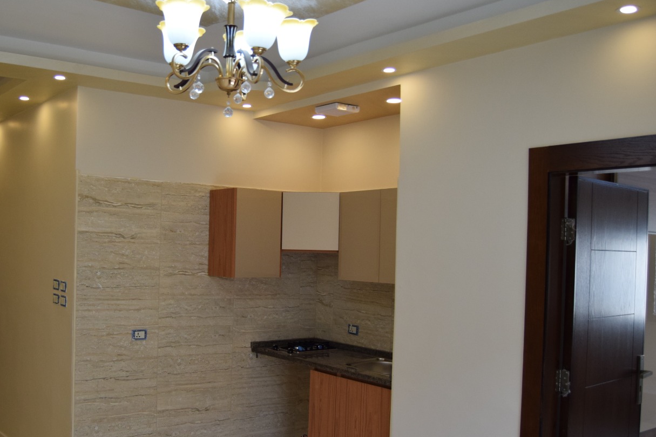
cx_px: 230
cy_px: 256
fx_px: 656
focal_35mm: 36
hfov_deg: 52.3
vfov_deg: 36.8
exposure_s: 1/200
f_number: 3.5
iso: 640
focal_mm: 18
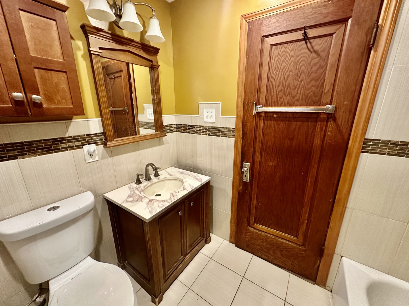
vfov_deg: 85.7
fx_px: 165
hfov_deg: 102.1
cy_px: 153
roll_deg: +0.0
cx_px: 204
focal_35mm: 14
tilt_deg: -15.5
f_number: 2.2
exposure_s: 1/60
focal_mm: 2.22
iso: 500
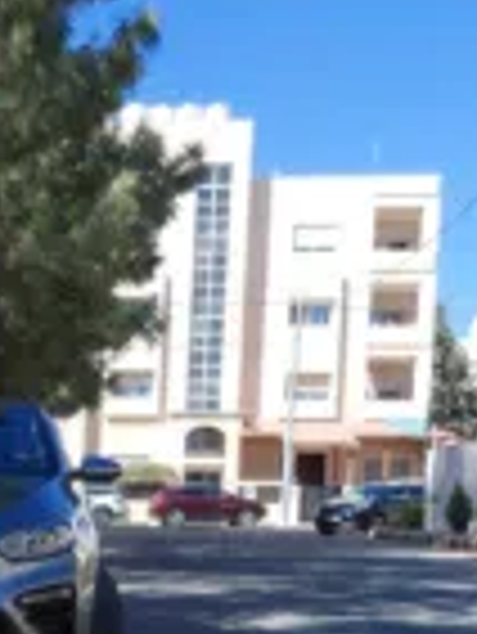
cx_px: -148
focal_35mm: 71
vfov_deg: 26.3
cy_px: 594
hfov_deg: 19.1
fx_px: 1303
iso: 50
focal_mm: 4.69
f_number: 1.8
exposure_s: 1/1292
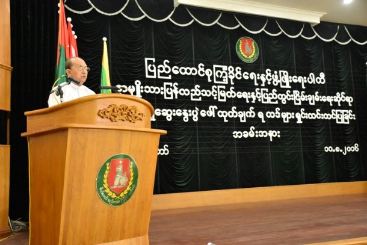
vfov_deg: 34.2
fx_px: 398
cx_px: 184
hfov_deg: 49.5
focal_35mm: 39
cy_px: 122
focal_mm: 26
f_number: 3.8
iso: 6400
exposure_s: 1/100
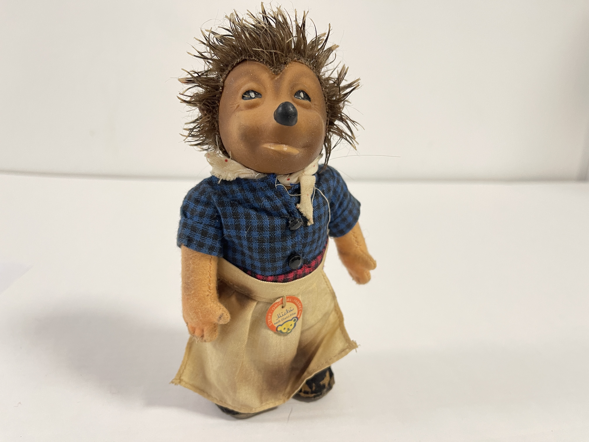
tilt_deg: -15.7
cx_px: 294
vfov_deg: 54.9
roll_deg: -3.0
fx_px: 425
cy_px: 221
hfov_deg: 69.4
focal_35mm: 25
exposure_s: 1/50
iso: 125
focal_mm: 5.1
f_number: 1.6
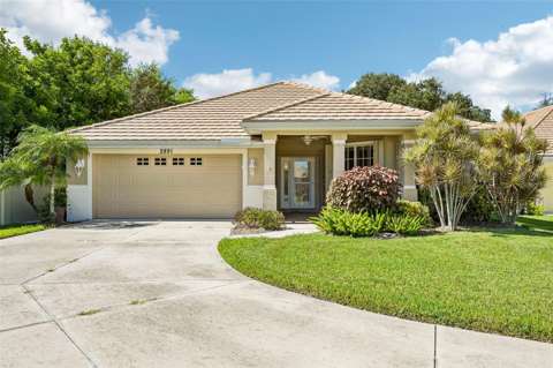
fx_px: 368
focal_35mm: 24
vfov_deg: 53.0
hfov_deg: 73.8
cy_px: 184
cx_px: 276
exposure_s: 1/1250
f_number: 8
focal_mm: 24
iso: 400
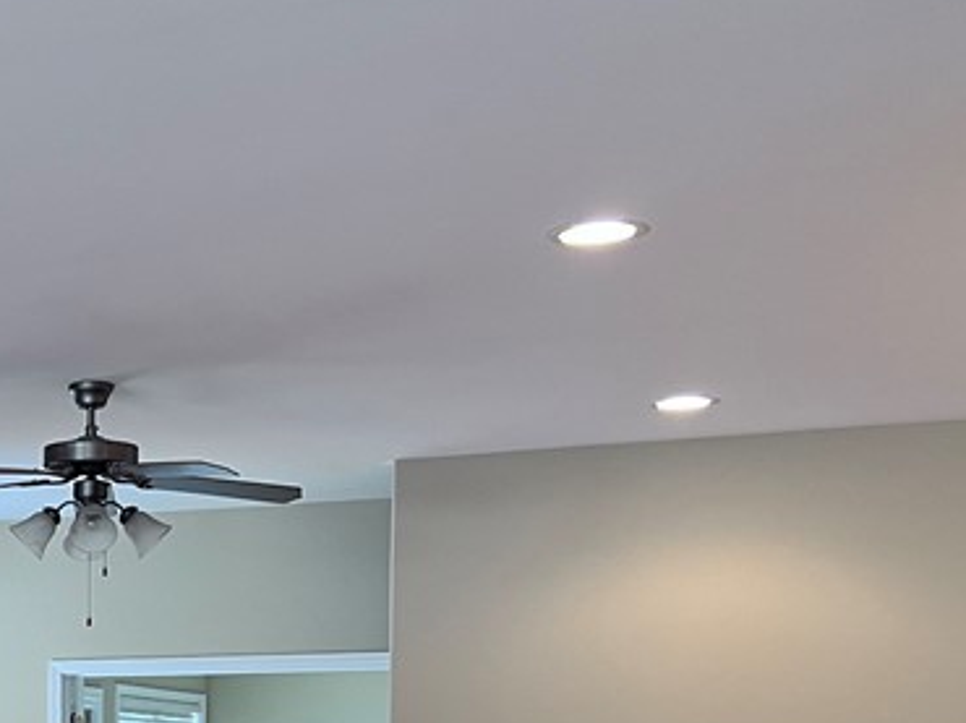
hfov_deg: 25.5
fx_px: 2008
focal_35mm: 72
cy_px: 796
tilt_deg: -1.7
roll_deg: -0.4
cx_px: -31
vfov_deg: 19.5
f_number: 1.5
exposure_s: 1/60
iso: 80
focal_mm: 5.7
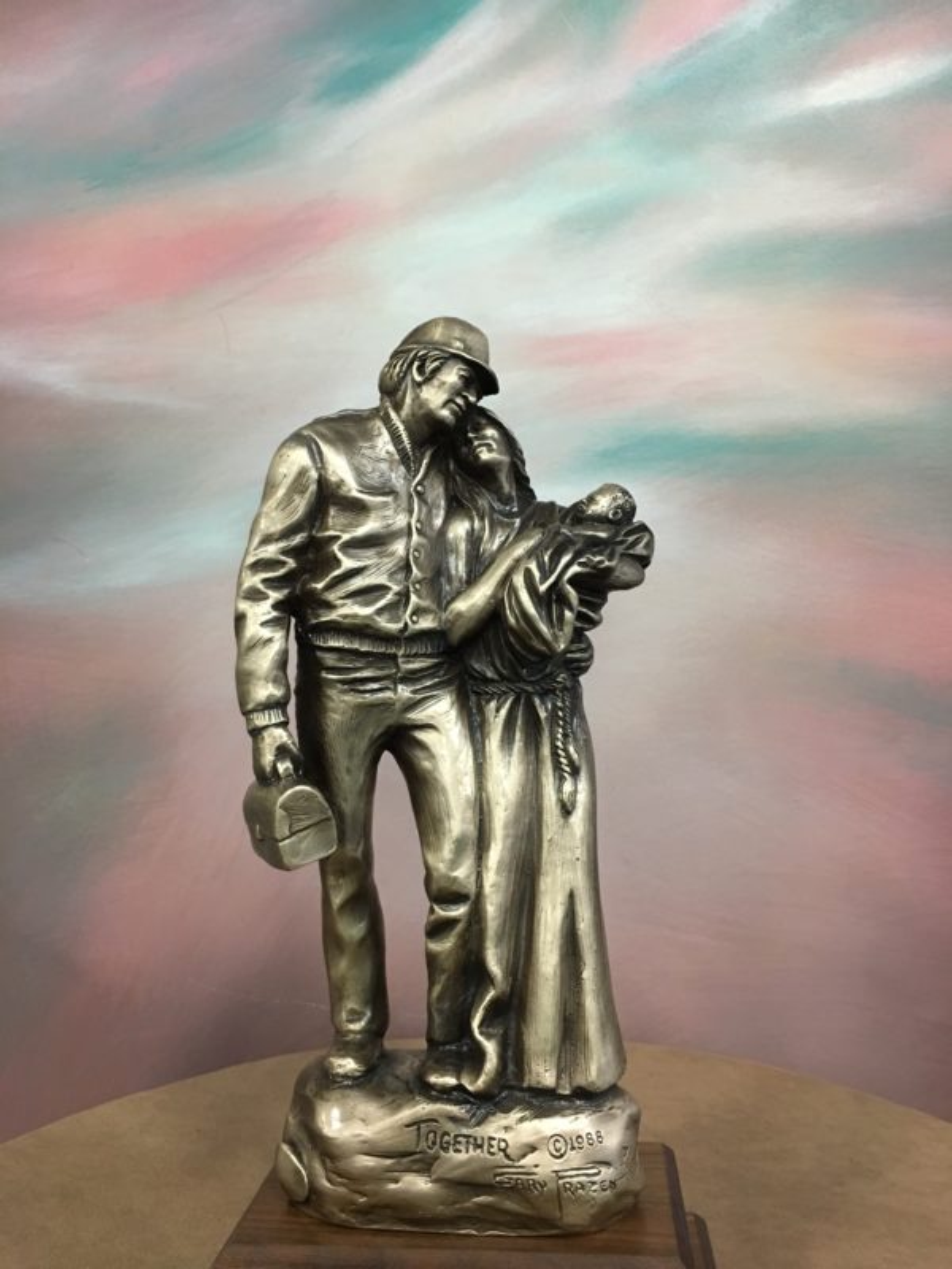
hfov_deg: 48.2
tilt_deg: +3.0
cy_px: 634
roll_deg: -0.1
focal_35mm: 29
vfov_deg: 61.7
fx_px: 1063
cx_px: 476
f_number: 2.2
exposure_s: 1/15
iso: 80
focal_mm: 4.15
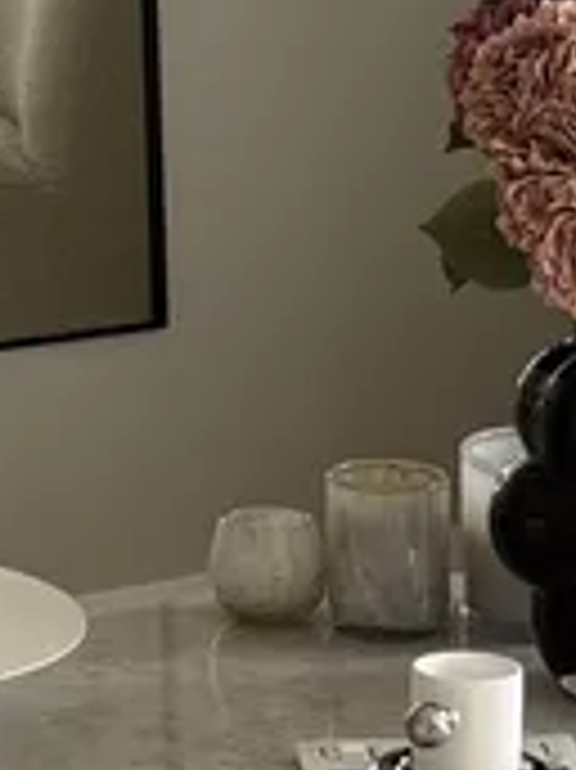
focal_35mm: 225
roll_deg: -1.2
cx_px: 922
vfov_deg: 8.5
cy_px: 1396
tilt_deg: -23.2
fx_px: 4998
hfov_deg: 6.5
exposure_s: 1/121
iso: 80
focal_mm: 6.76
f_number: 1.78
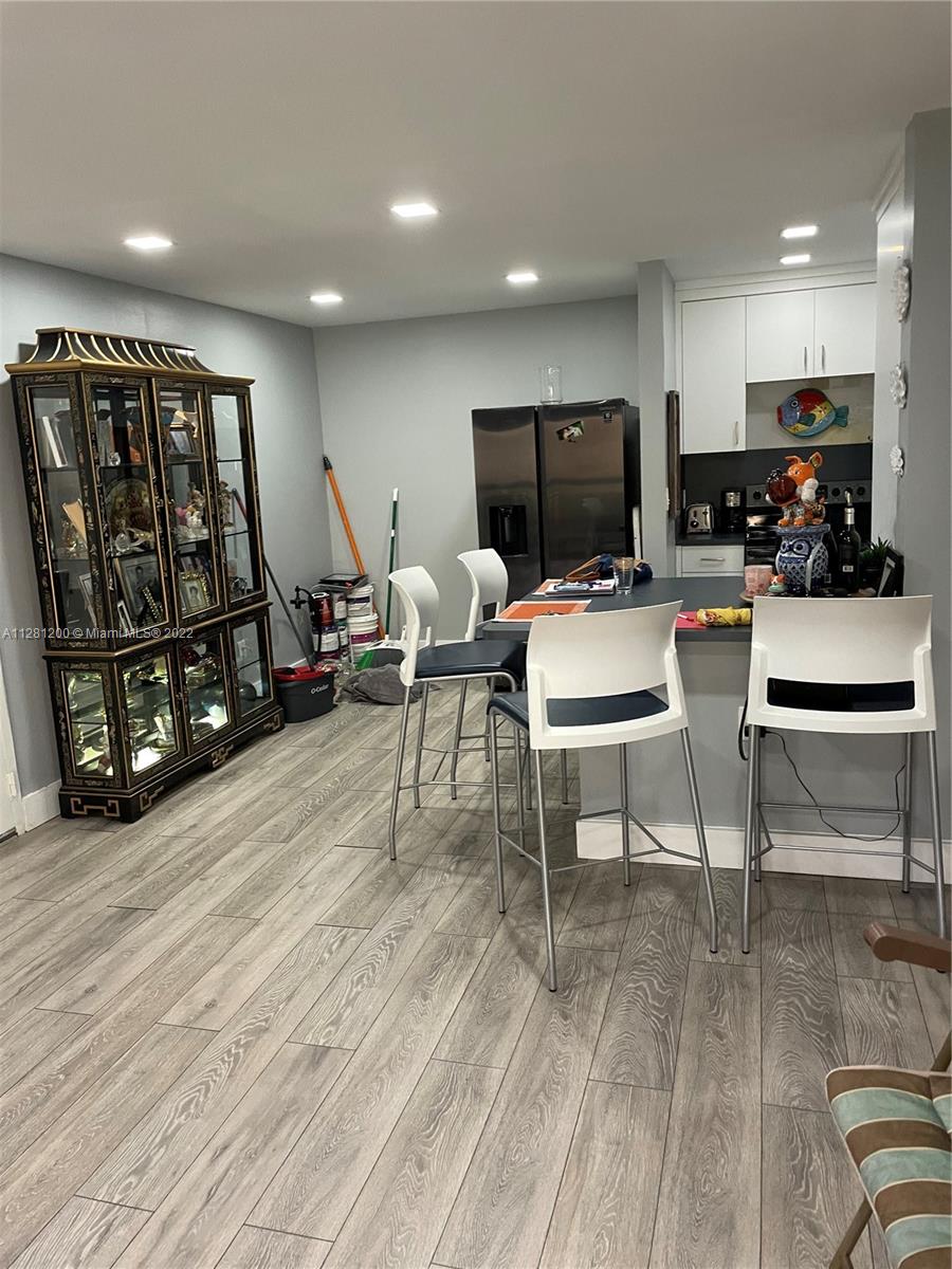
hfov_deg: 53.1
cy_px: 634
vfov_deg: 67.3
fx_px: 953
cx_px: 476
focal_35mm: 26
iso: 250
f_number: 1.6
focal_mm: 4.2
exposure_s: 1/60
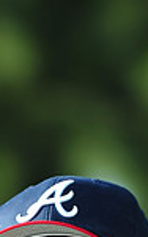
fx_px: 5081
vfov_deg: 2.7
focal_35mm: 785
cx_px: -9
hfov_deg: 1.7
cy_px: 424
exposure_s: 1/640
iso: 200
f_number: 4.5
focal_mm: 200
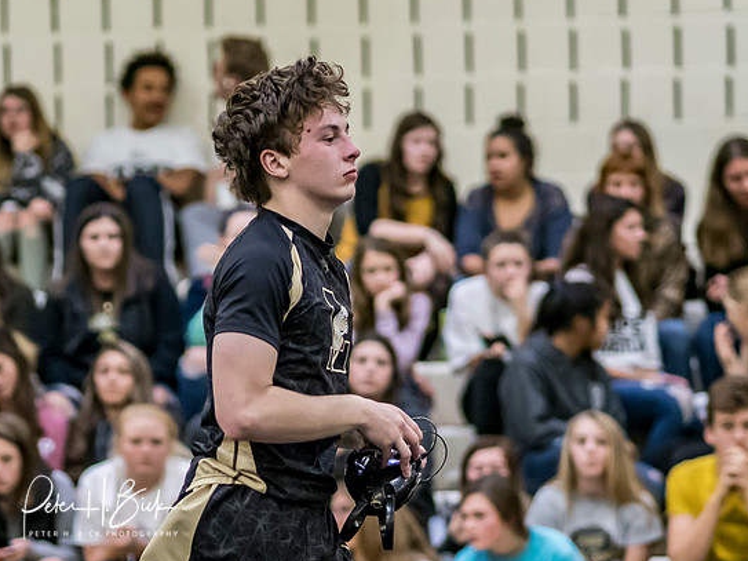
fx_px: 5293
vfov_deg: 6.1
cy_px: 336
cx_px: 321
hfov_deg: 8.1
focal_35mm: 245
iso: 3200
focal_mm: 75
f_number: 1.8
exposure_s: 1/800
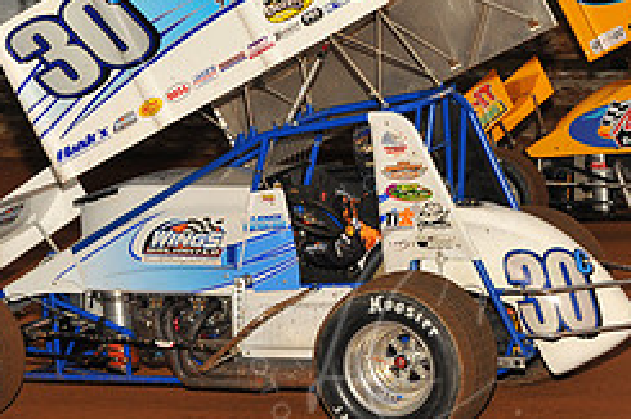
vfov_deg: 8.2
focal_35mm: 166
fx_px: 2908
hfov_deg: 12.4
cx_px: 399
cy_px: 90
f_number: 7.1
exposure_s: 1/320
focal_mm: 70
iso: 800
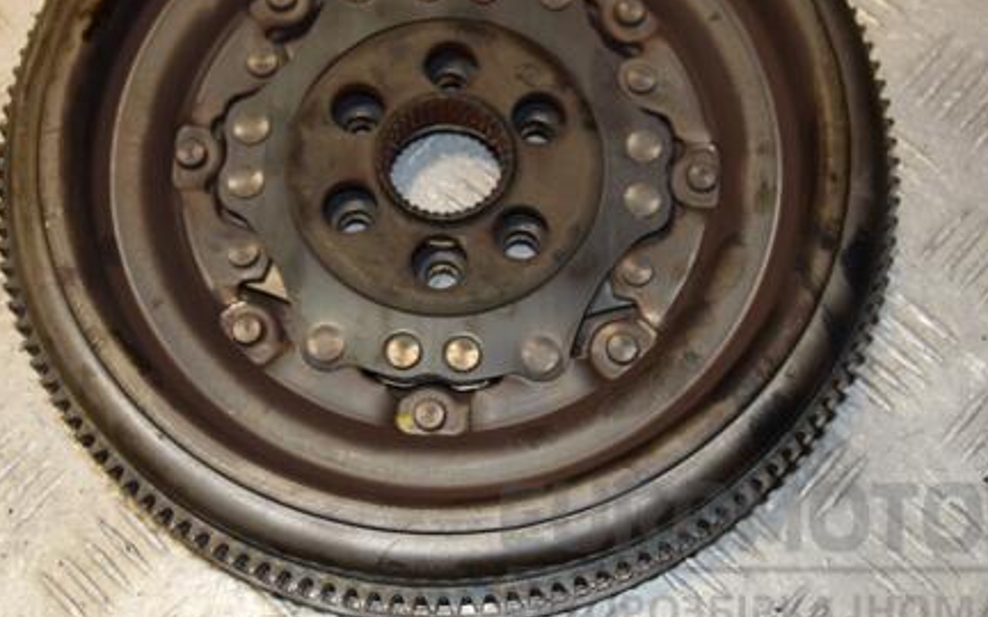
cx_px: 457
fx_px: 1831
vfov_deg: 19.1
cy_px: 213
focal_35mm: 68
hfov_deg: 30.2
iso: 800
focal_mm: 32
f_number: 5.6
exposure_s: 1/200
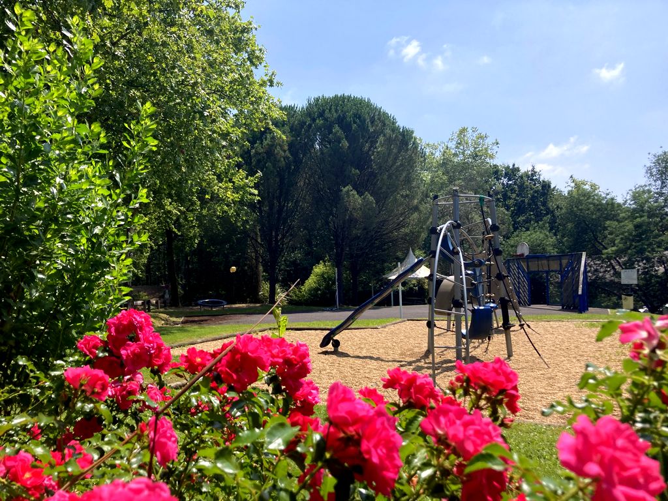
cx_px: 334
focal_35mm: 28
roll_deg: +0.8
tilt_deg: +3.3
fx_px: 540
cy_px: 250
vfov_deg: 49.7
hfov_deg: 63.4
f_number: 1.8
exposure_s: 1/1548
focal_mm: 3.99
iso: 20
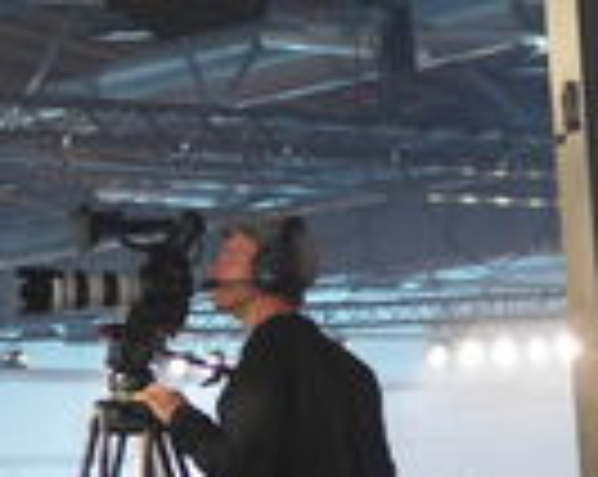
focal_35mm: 188
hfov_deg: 10.1
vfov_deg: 8.2
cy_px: 2
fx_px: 3322
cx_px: -153
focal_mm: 20
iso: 1600
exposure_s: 1/60
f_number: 1.7
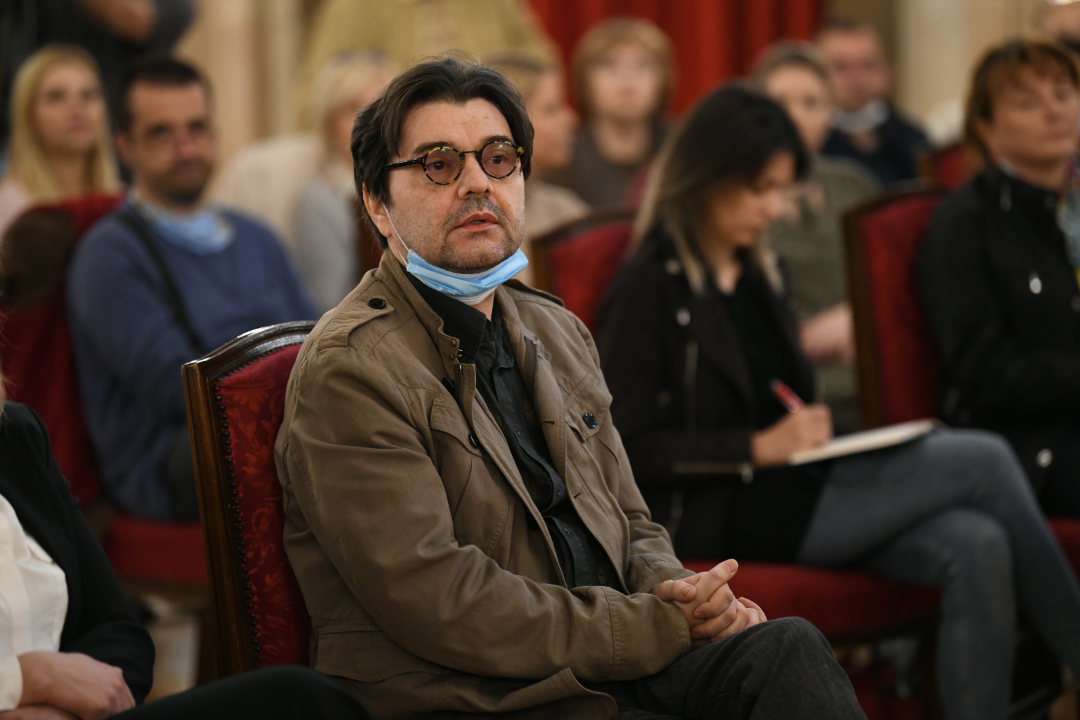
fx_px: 5100
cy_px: 360
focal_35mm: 170
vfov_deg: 8.1
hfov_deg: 12.1
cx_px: 540
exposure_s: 1/125
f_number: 3.2
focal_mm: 170
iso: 4000
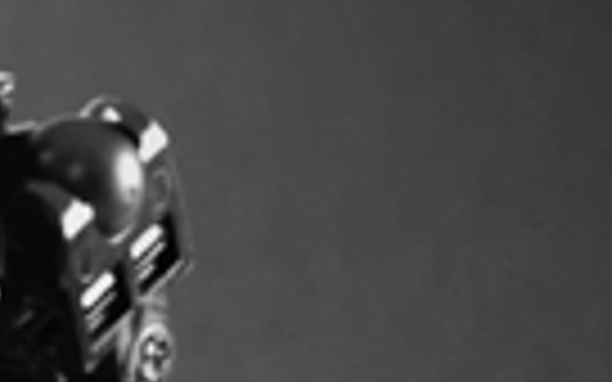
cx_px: -549
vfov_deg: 2.9
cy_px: 760
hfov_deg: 4.6
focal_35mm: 449
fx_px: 7489
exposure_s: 1/50
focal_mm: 50
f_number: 5.6
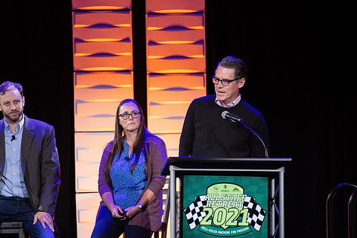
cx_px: 142
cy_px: 125
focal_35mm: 242
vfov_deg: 5.7
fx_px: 2401
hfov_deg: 8.5
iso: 500
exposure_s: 1/250
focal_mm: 200
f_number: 3.2
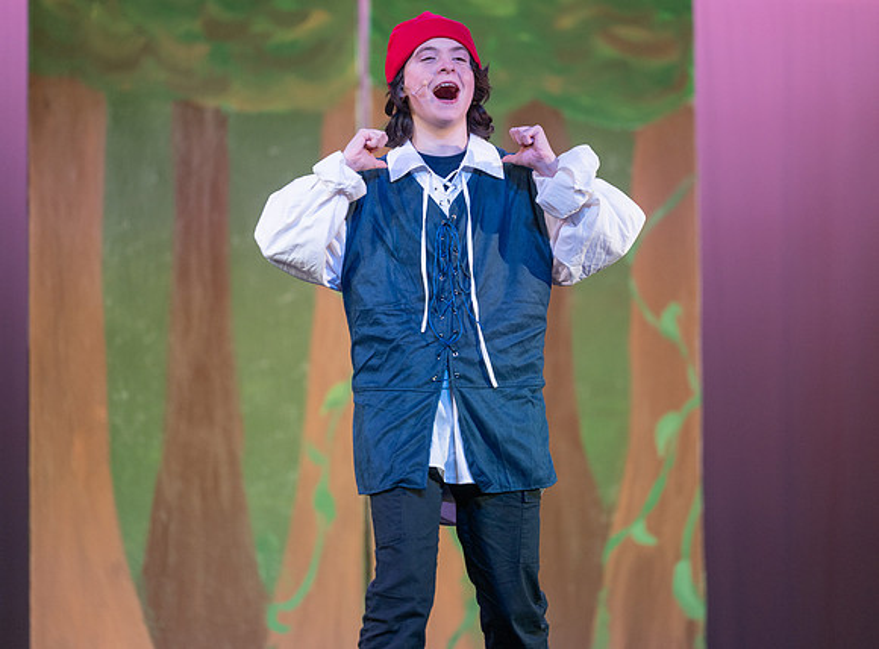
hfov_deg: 8.2
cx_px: 425
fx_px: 6114
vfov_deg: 6.1
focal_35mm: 242
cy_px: 294
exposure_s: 1/250
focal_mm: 200
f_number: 2.8
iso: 450
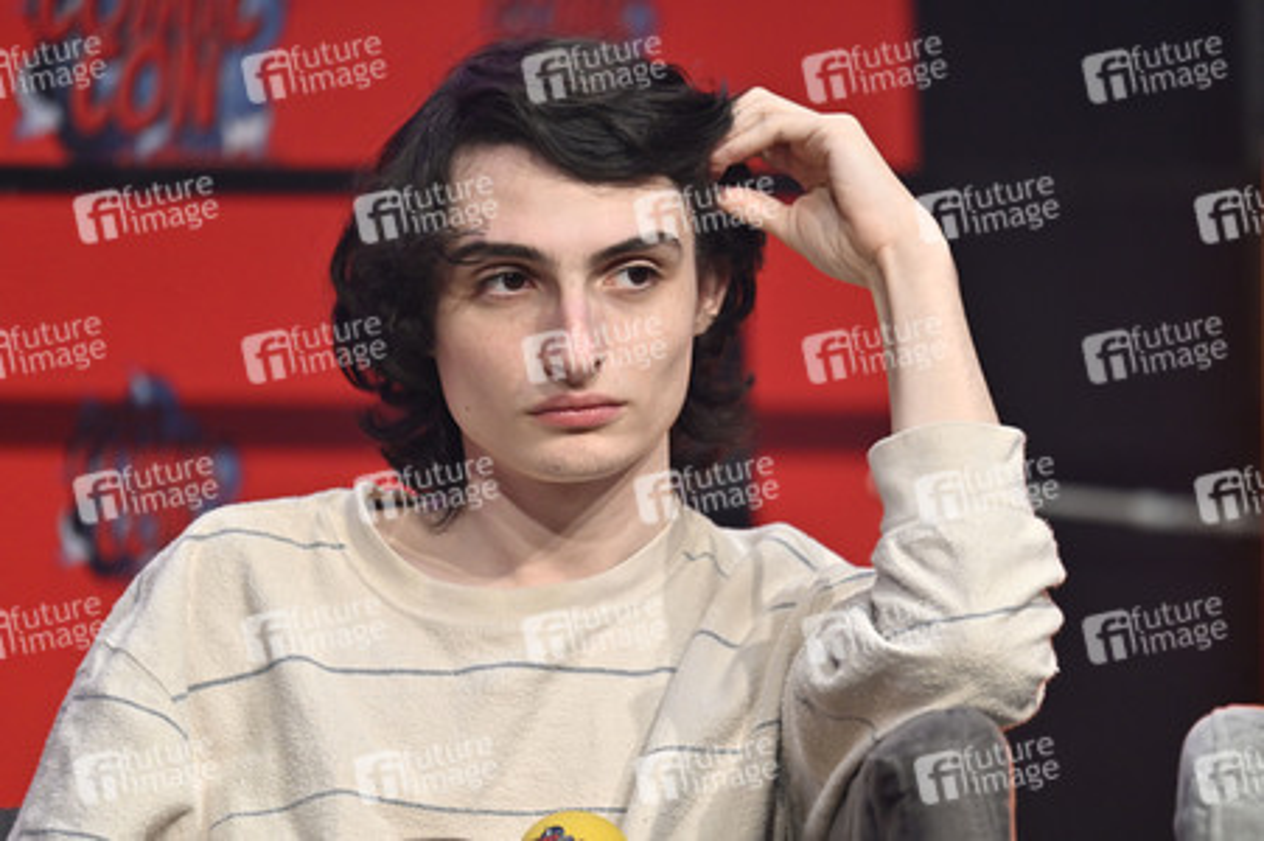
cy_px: 420
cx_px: 632
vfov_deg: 3.4
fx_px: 14034
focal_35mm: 400
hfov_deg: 5.2
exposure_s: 1/250
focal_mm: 400
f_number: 4.5
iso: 1600
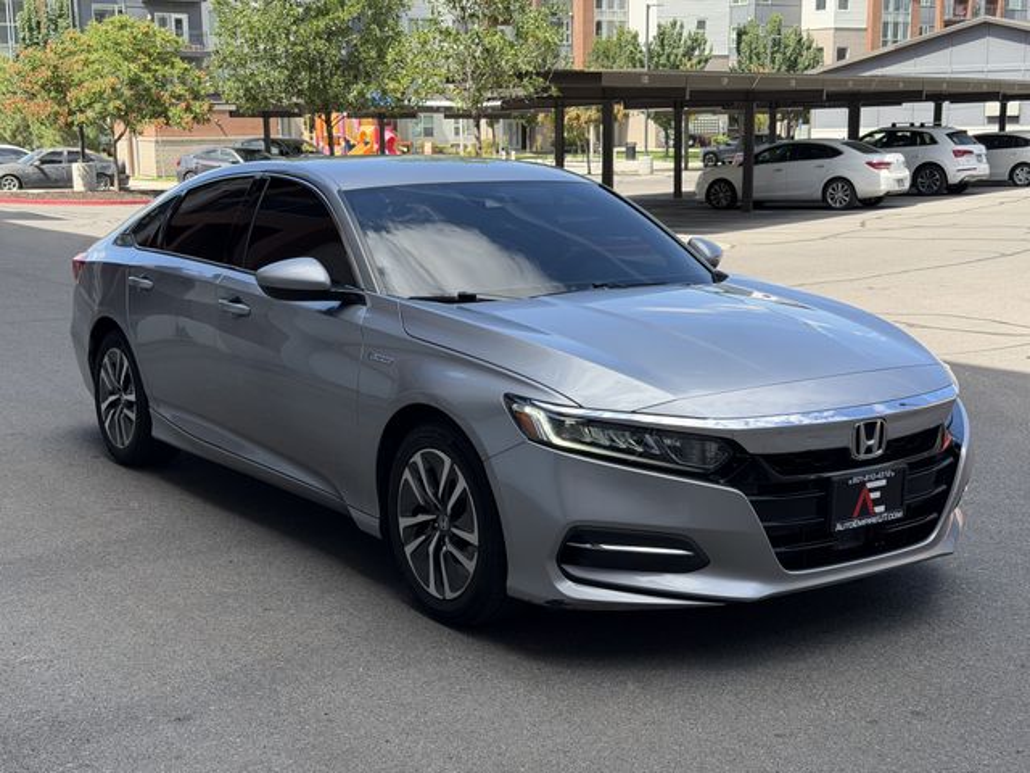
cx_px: 515
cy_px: 386
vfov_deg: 30.3
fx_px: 1428
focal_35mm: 48
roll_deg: +0.7
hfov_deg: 39.7
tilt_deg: -11.1
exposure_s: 1/1330
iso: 64
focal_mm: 6.76
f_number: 1.78
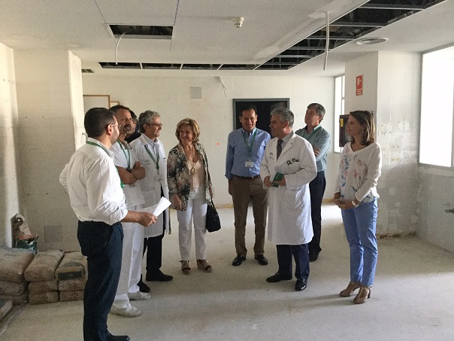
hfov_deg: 58.4
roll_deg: -0.7
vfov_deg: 45.4
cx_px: 227
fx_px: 407
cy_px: 170
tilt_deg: -7.2
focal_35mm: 31
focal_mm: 3.3
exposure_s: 1/25
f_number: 2.4
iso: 200
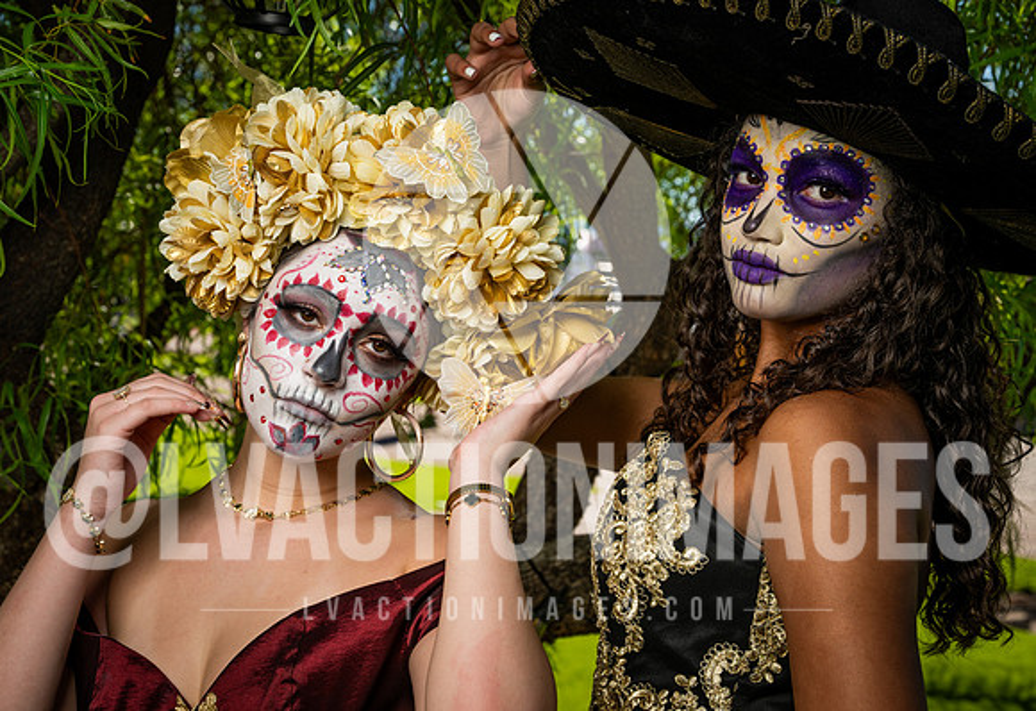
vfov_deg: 18.5
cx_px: 521
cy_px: 337
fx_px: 2183
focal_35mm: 75
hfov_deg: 26.7
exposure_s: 1/200
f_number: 9
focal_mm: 70
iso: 64
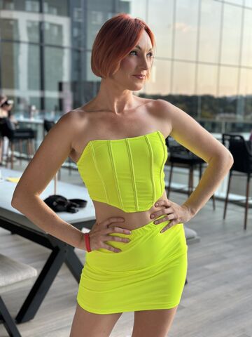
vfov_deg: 39.7
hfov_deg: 30.3
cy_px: 168
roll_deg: -1.8
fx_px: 466
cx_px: 126
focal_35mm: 48
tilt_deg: -7.3
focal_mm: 6.86
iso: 80
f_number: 1.78
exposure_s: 1/297
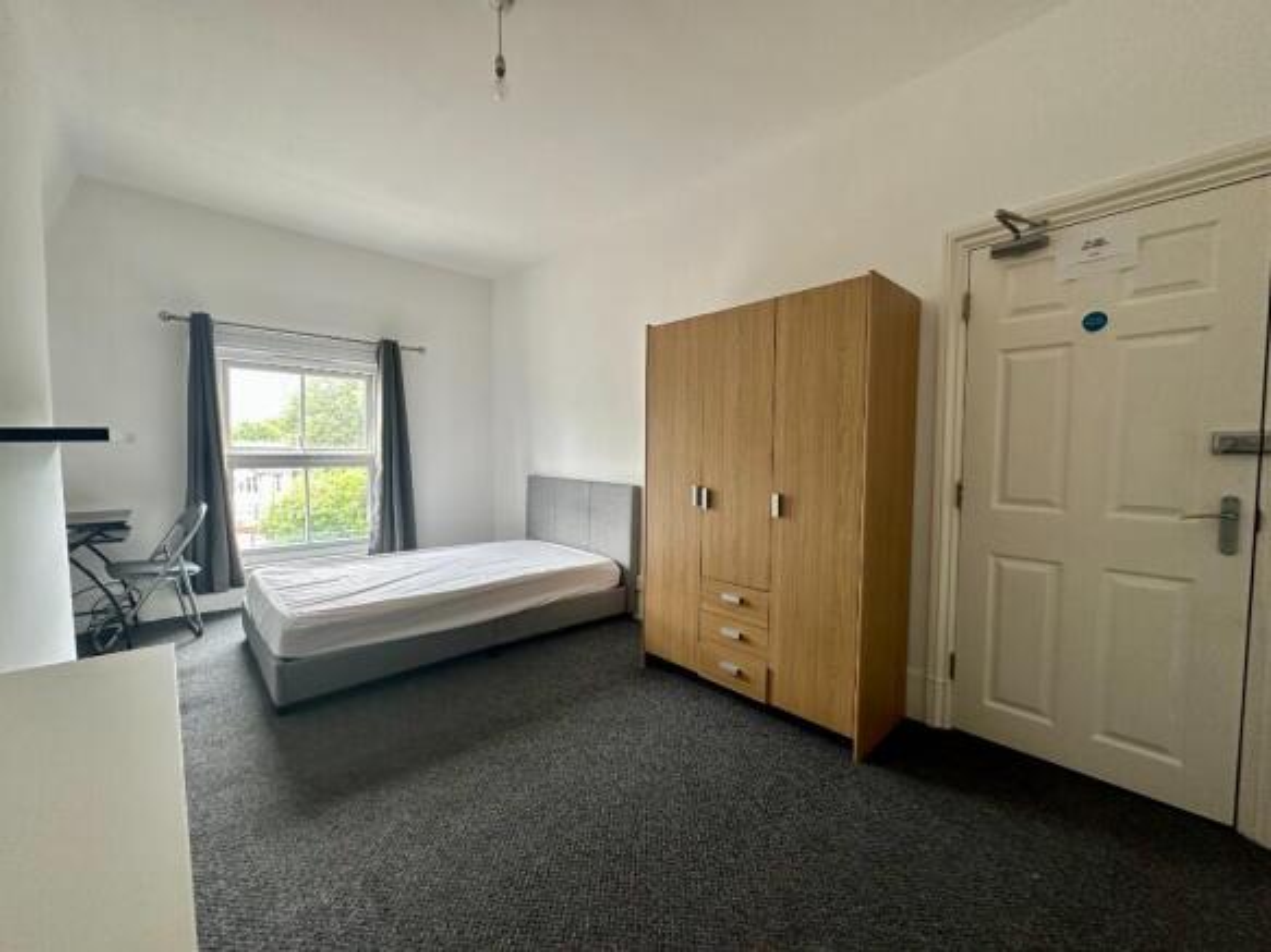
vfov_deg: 85.7
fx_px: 514
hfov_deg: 102.1
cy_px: 476
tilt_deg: -3.0
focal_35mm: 14
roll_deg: -0.3
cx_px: 636
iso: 200
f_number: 2.2
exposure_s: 1/99
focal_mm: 2.22
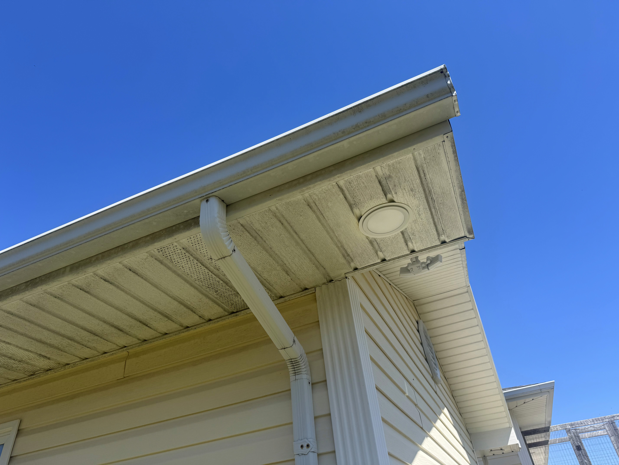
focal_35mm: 24
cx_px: 310
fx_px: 429
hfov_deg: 71.6
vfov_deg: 56.8
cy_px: 232
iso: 80
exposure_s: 1/2833
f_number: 1.78
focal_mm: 6.76
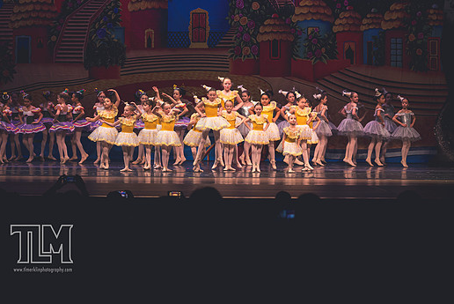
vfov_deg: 11.6
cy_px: 142
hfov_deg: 17.3
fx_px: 1489
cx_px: 233
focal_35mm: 118
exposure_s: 1/250
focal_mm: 70
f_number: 2.8
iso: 560
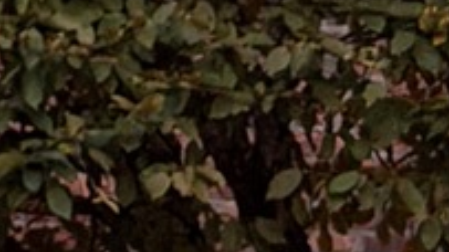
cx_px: -849
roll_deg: -2.8
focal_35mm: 413
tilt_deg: +18.5
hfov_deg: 5.0
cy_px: -469
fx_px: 4915
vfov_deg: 2.9
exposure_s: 1/50
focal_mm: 6.76
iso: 125
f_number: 1.78
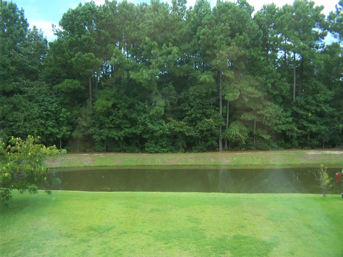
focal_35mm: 38
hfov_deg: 49.0
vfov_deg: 37.7
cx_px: 172
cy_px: 128
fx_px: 377
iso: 80
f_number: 2.8
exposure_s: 1/250
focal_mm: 6.3
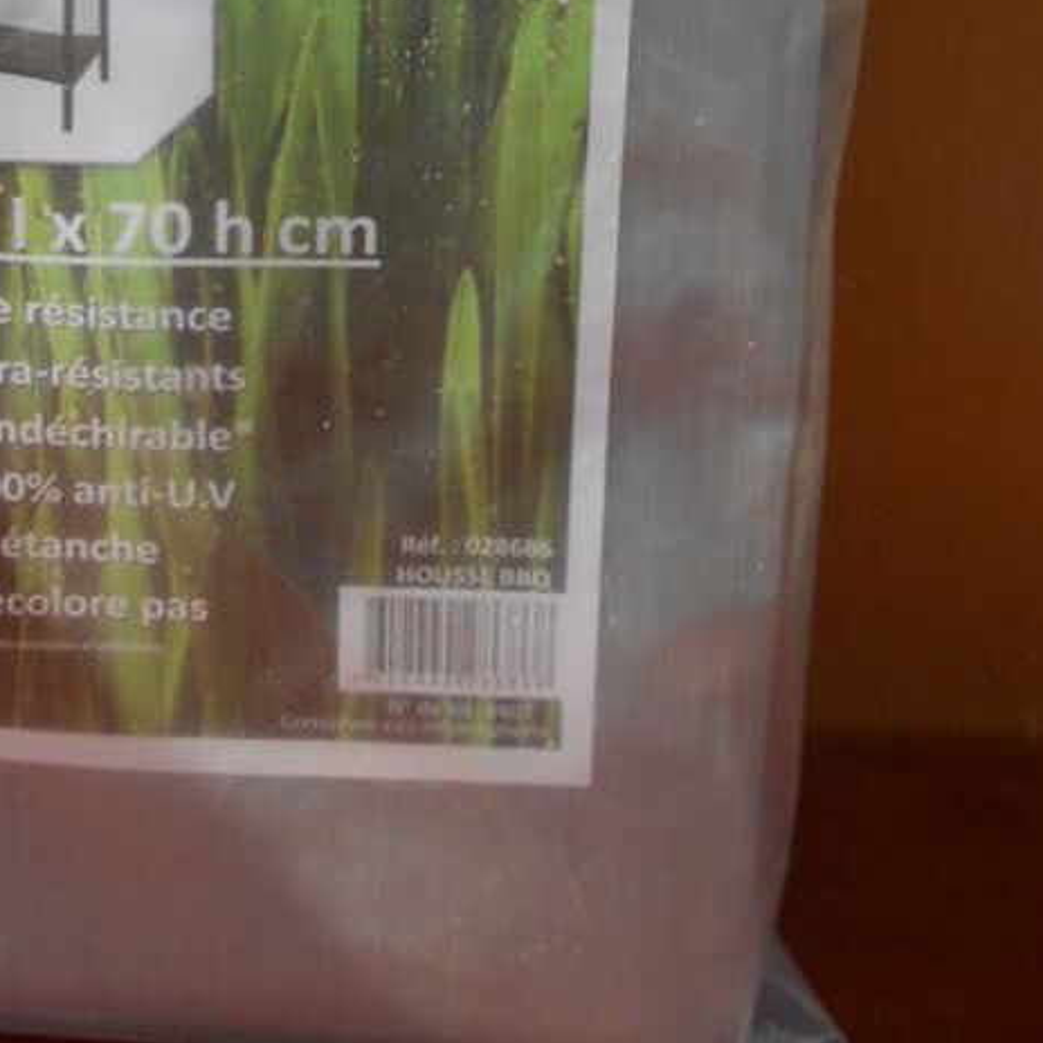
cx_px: 74
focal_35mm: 66
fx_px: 2250
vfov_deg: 23.3
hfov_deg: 25.2
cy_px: -282
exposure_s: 1/640
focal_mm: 4.6
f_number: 3.2
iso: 80
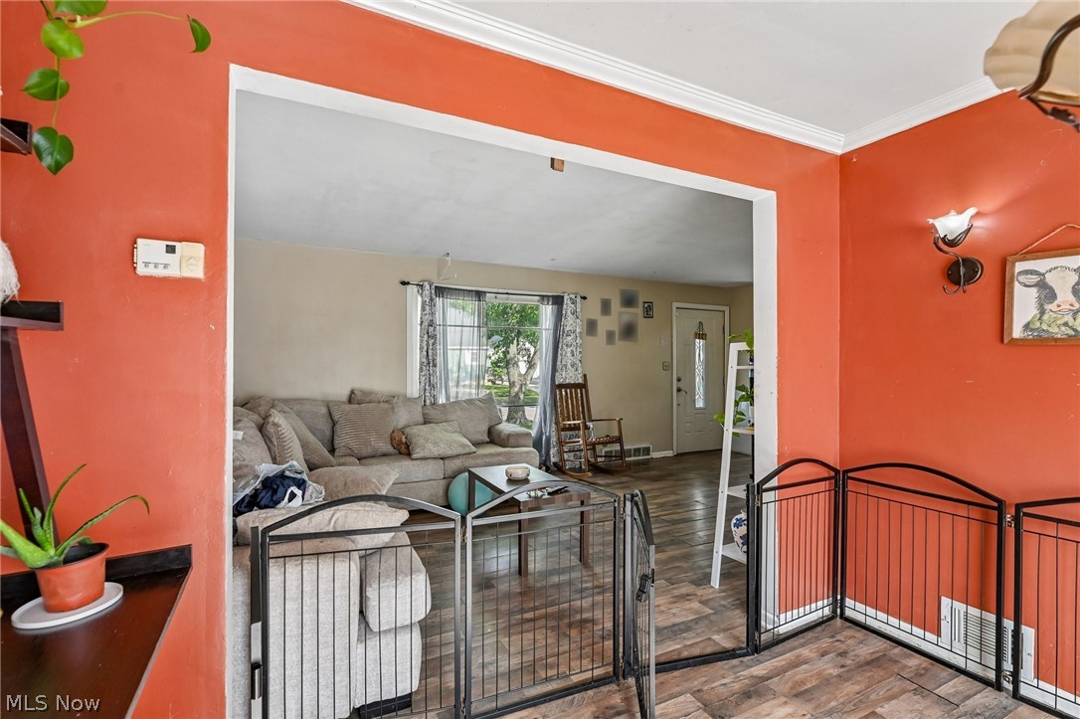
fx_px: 480
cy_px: 360
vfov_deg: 73.7
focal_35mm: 16
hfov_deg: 96.8
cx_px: 540
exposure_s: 1/400
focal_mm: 16
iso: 1000
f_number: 6.3
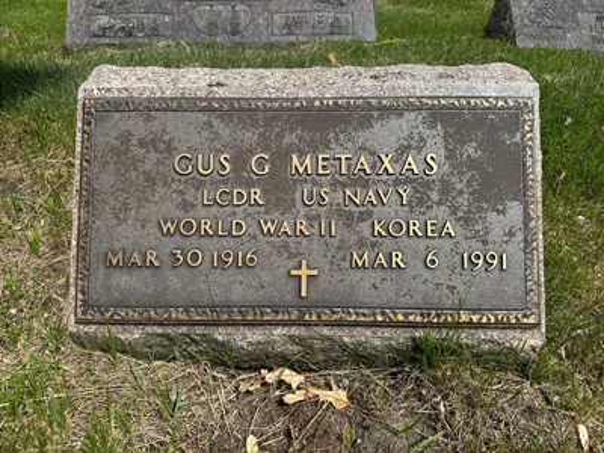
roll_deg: +0.8
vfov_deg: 56.8
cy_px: 226
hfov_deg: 71.6
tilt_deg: -35.7
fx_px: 419
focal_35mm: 24
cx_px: 302
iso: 80
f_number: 1.78
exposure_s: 1/4608
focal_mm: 6.76
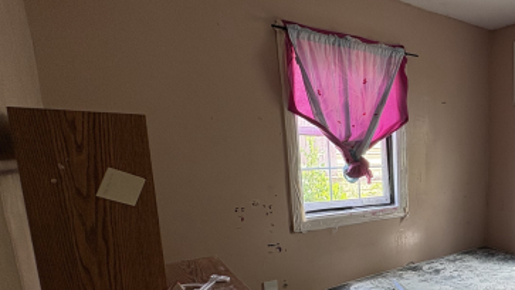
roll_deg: +1.0
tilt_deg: -10.9
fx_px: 382
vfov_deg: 40.2
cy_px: 222
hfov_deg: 59.1
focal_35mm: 28
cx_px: 452
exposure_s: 1/99
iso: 160
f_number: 2.2
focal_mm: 2.22
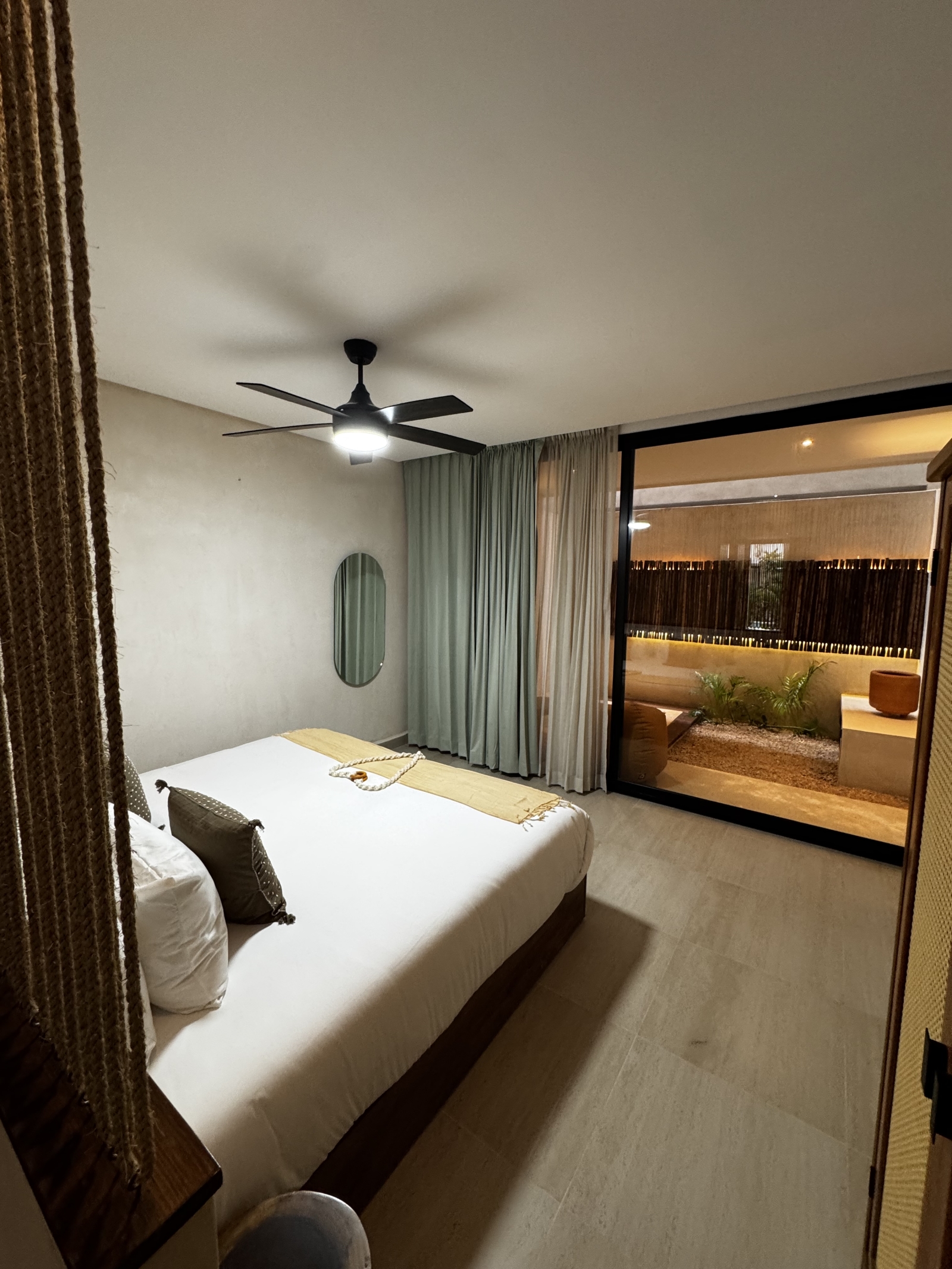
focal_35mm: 14
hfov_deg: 85.7
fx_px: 513
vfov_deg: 102.1
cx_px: 476
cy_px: 634
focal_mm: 2.22
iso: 250
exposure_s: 1/60
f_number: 2.2
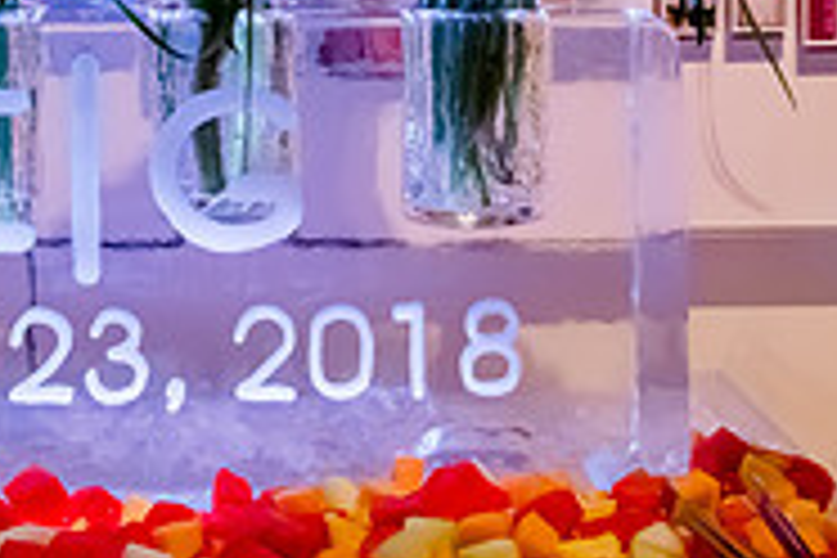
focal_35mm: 75
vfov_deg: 17.4
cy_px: -92
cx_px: 153
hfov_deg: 26.4
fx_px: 1744
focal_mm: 24
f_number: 4.5
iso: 2000
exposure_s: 1/320
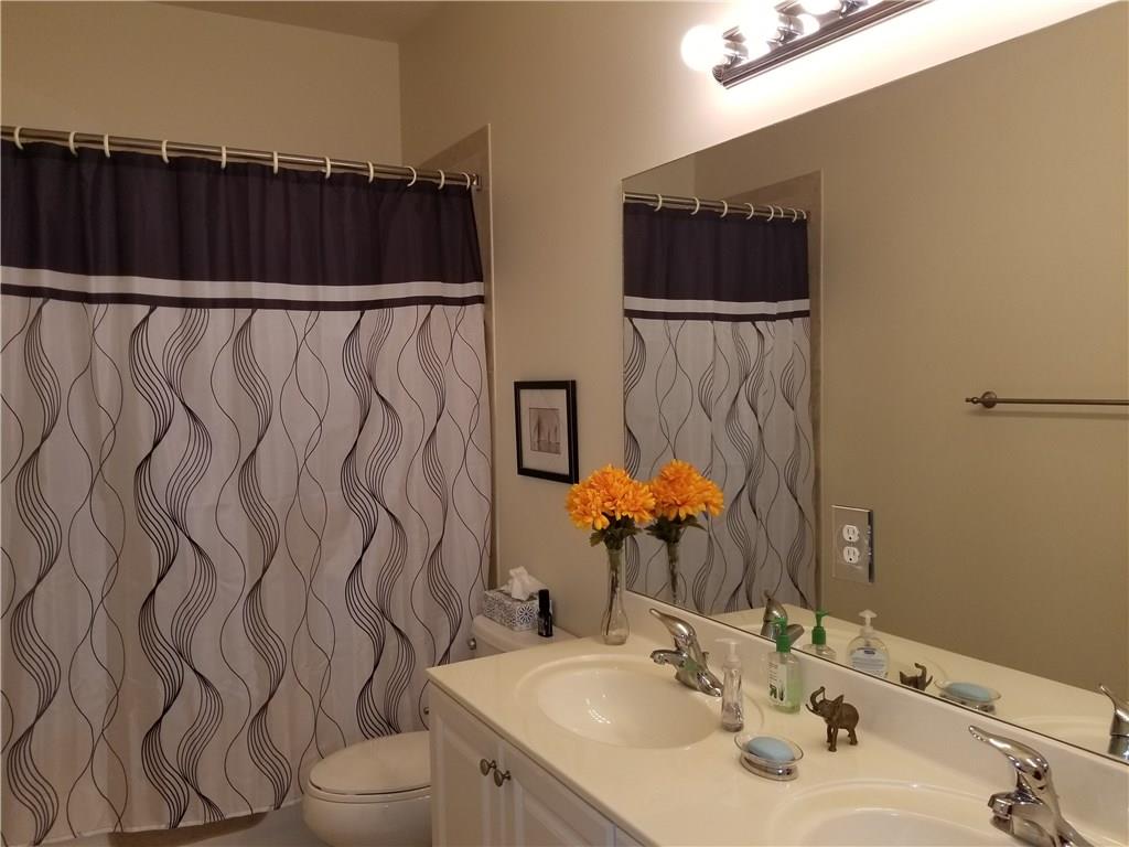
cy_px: 424
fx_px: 848
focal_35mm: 26
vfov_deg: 53.1
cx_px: 564
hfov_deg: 67.3
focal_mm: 4.25
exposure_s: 1/60
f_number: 1.7
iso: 100
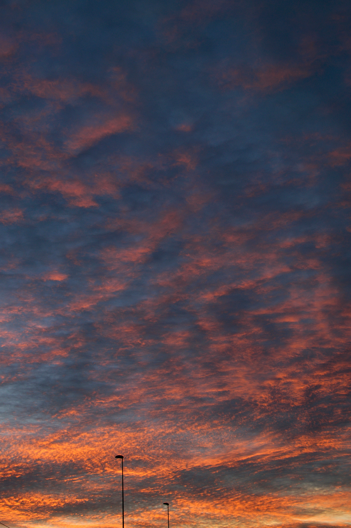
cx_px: 176
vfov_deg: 43.6
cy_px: 264
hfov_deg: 29.8
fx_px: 660
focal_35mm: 45
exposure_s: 1/50
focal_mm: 30
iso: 100
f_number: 6.3
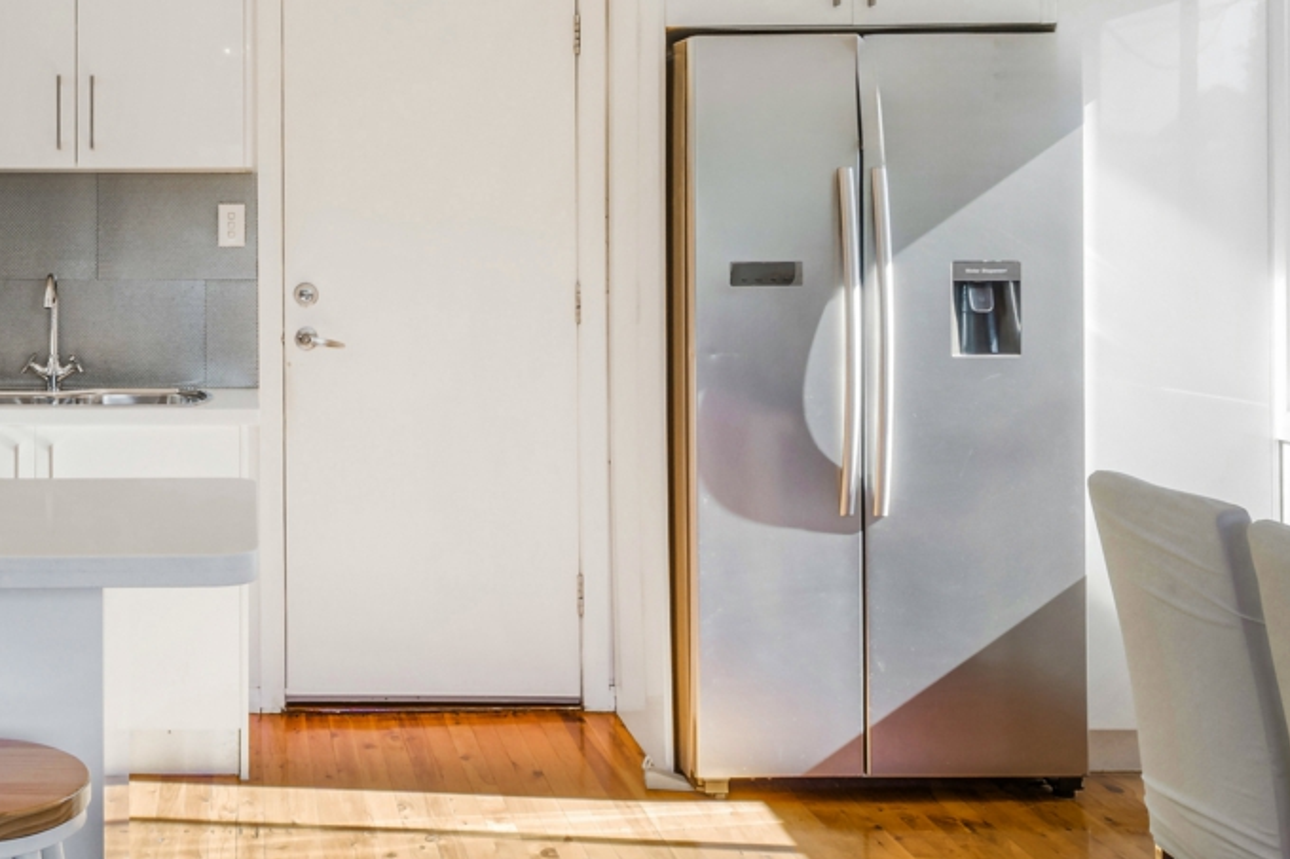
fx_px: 1719
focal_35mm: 48
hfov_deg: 39.4
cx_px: 243
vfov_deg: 27.7
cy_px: 212
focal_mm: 17
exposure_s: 1/6
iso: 500
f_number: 11
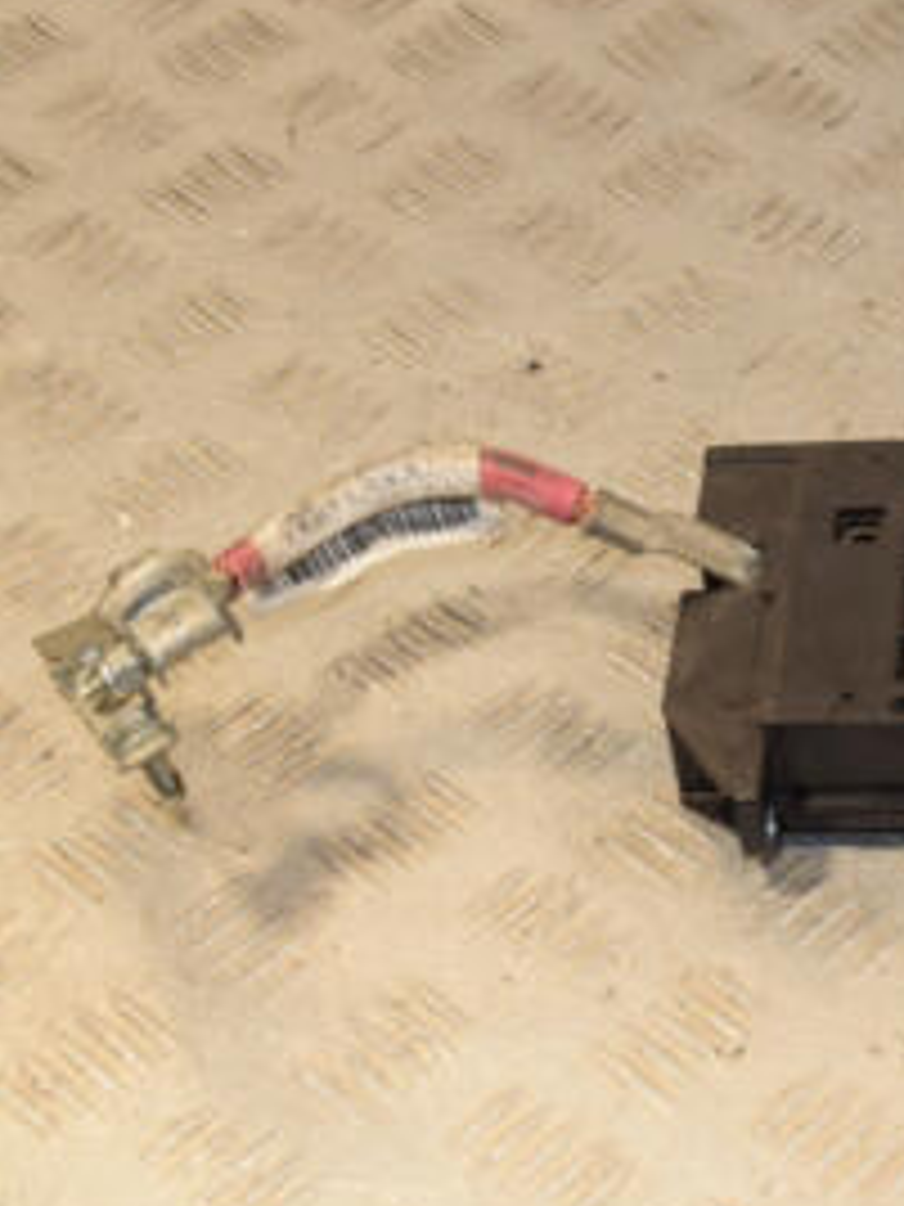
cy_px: 585
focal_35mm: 97
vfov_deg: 20.2
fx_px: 3378
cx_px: 949
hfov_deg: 14.9
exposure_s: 1/200
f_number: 7.1
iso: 800
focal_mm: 30
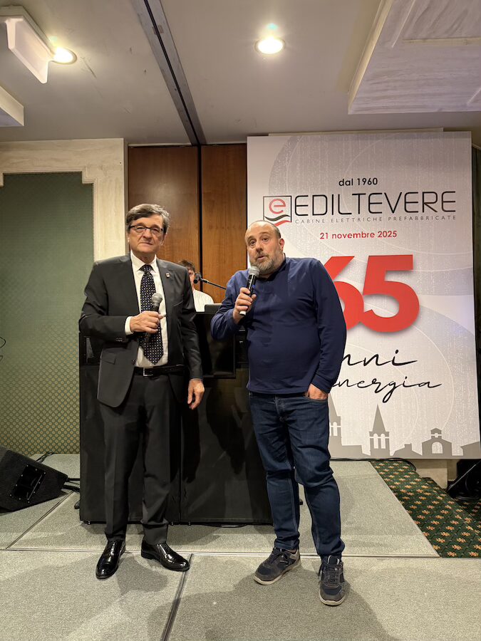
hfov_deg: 56.8
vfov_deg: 71.6
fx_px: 445
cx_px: 240
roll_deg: +0.3
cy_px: 320
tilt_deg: +1.2
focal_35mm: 24
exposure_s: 1/50
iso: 500
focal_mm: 6.76
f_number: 1.78
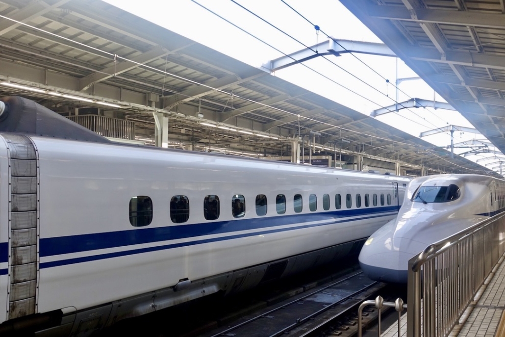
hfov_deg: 50.7
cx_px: 252
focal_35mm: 38
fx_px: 533
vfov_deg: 35.1
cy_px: 168
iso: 125
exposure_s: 1/125
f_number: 4
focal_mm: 13.92
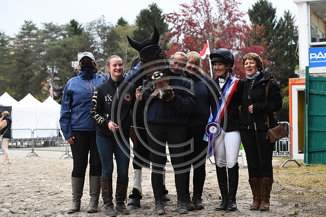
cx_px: 163
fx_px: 679
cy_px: 108
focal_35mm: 75
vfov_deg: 18.2
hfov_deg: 27.0
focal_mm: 75
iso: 3200
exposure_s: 1/320
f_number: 6.3
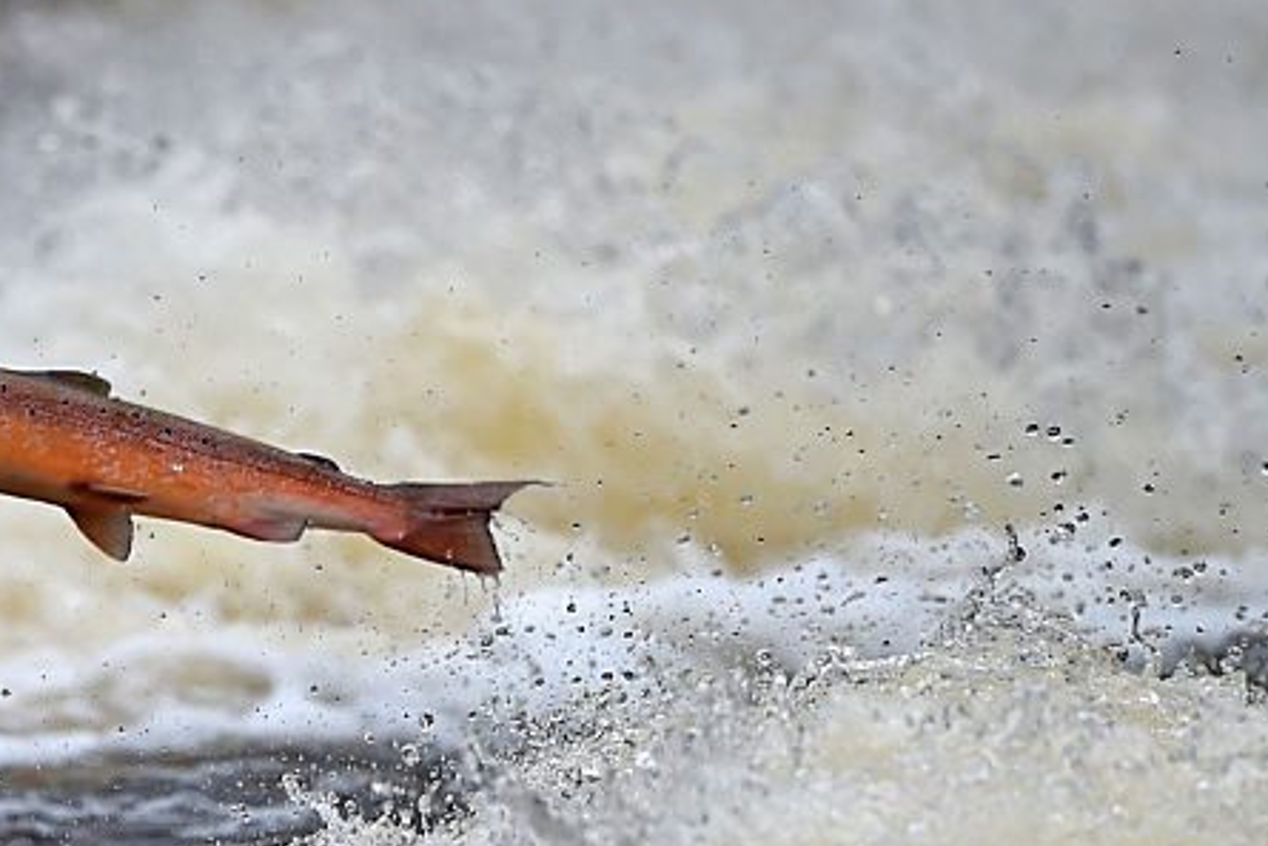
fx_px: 40516
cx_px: 467
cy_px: 715
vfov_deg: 1.2
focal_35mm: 1150
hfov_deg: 1.8
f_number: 4
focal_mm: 500
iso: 500
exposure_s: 1/1000
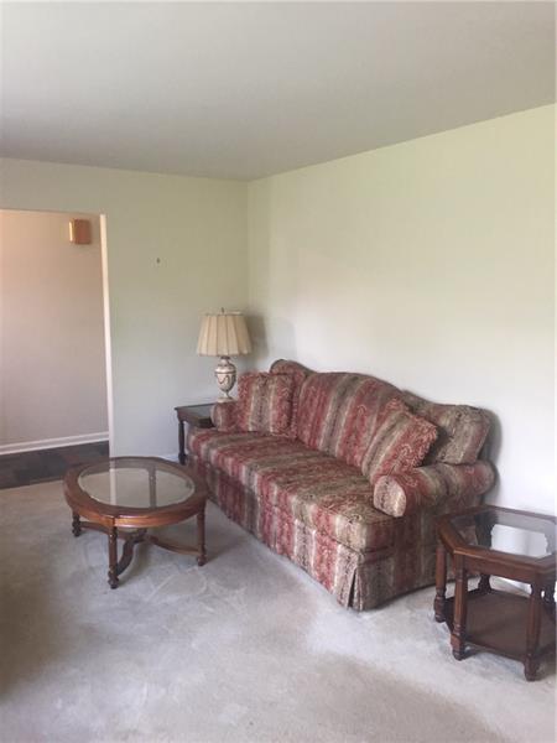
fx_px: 622
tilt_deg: -7.5
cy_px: 372
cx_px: 278
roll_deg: +0.3
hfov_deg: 48.2
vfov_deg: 61.7
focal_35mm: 29
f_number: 2.2
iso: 100
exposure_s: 1/30
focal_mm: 4.15
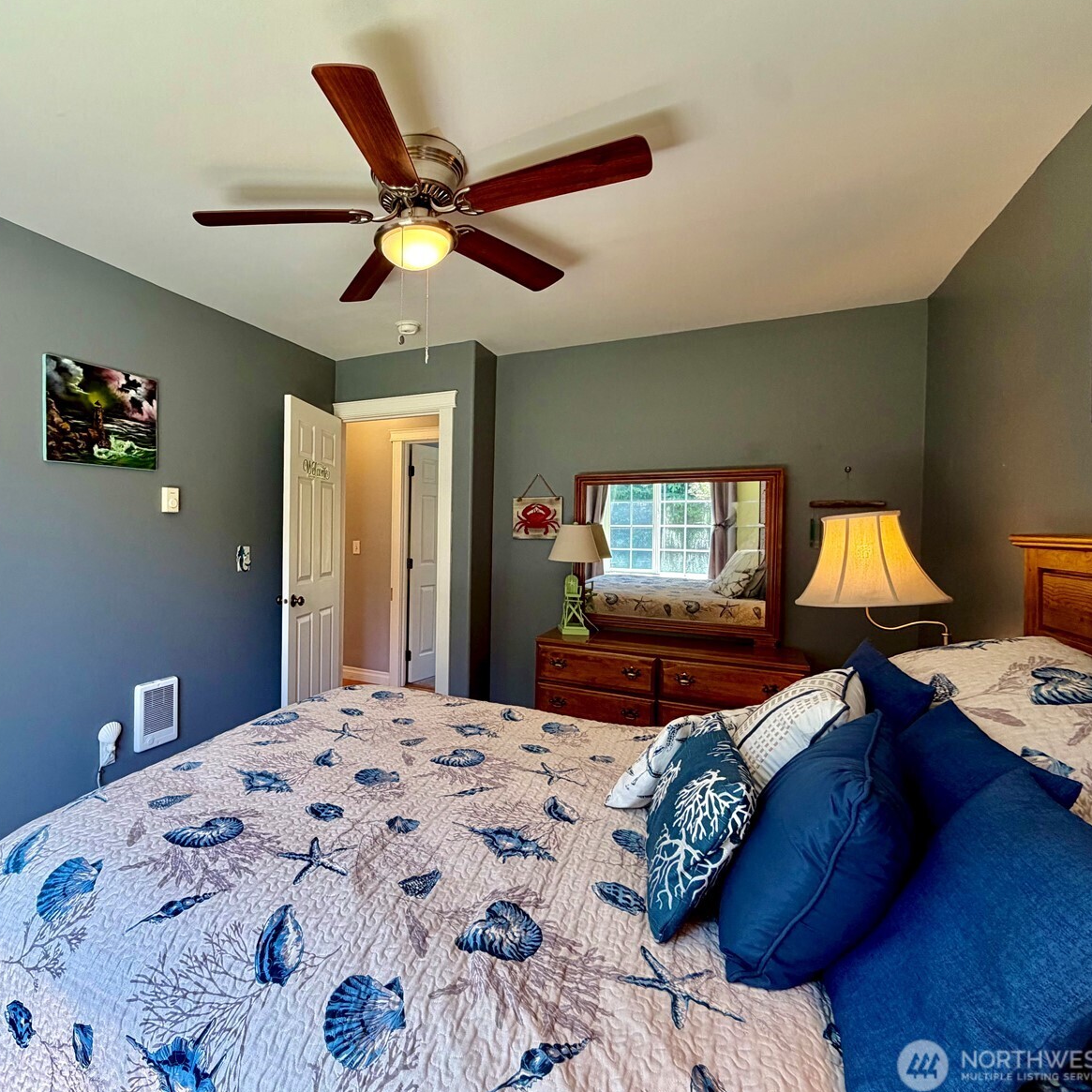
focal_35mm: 17
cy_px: 541
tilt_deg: -1.6
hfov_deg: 81.9
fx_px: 607
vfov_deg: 84.0
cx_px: 391
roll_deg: -0.6
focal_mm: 2.22
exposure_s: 1/120
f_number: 2.2
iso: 160
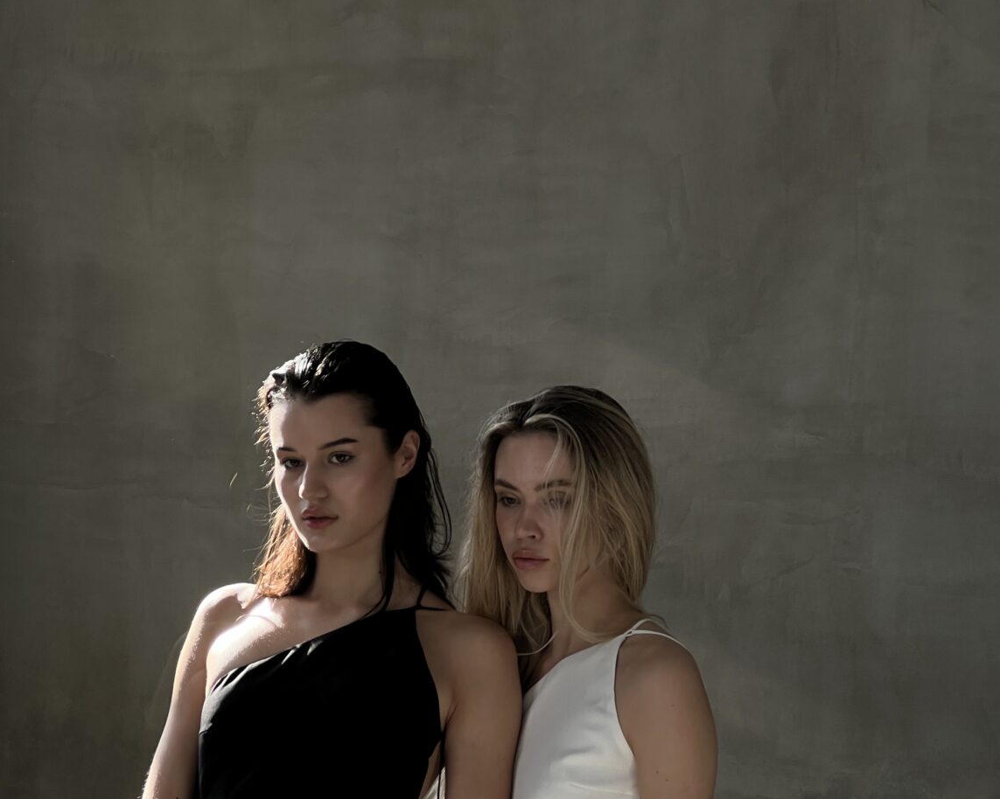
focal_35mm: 101
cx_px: 498
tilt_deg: -1.9
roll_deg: -3.6
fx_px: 2989
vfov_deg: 15.1
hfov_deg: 19.0
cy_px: 669
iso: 32
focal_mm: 9
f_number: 2.8
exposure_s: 1/99
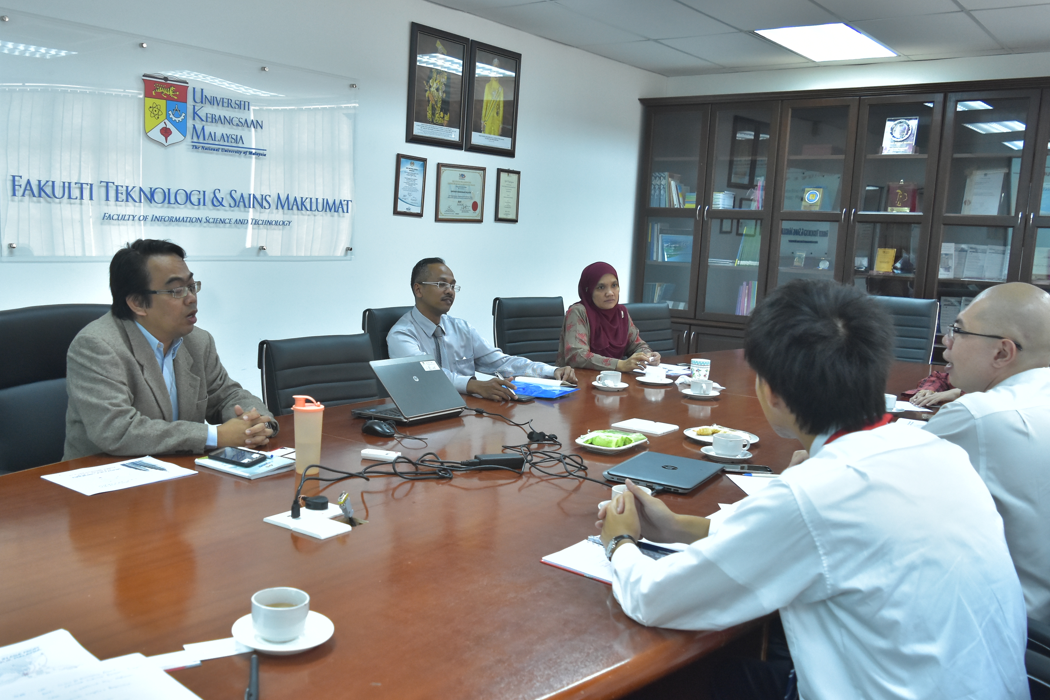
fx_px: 933
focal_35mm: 32
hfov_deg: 58.4
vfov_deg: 41.1
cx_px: 438
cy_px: 369
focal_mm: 18
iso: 1600
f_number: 3.5
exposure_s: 1/125
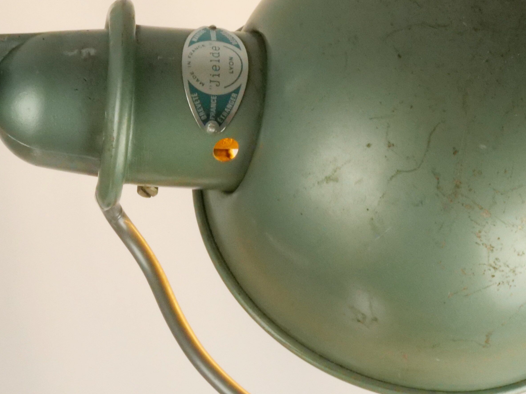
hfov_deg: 14.9
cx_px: 274
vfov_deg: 11.2
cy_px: 163
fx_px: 2006
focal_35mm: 132
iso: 3200
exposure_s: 1/60
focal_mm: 30
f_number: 22
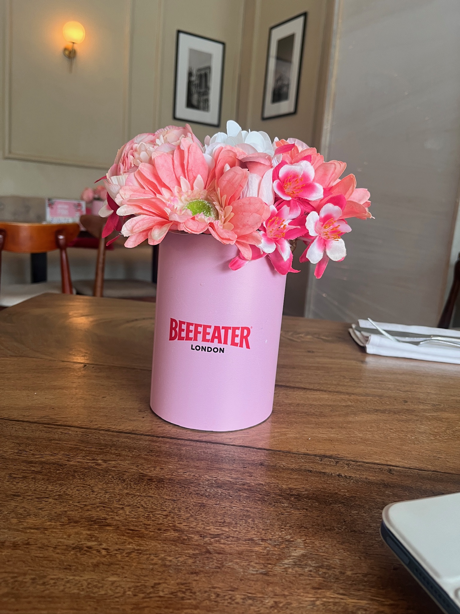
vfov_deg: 67.3
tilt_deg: -12.8
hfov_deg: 53.1
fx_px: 461
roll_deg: -2.0
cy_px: 307
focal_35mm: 26
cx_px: 230
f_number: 1.6
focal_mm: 5.1
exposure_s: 1/50
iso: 80
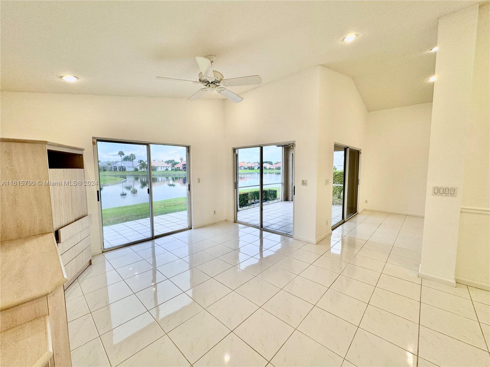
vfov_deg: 85.7
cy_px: 184
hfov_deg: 102.1
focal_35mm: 14
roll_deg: -0.1
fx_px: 198
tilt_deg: -5.1
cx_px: 245
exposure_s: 1/120
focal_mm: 2.22
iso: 64
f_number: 2.2
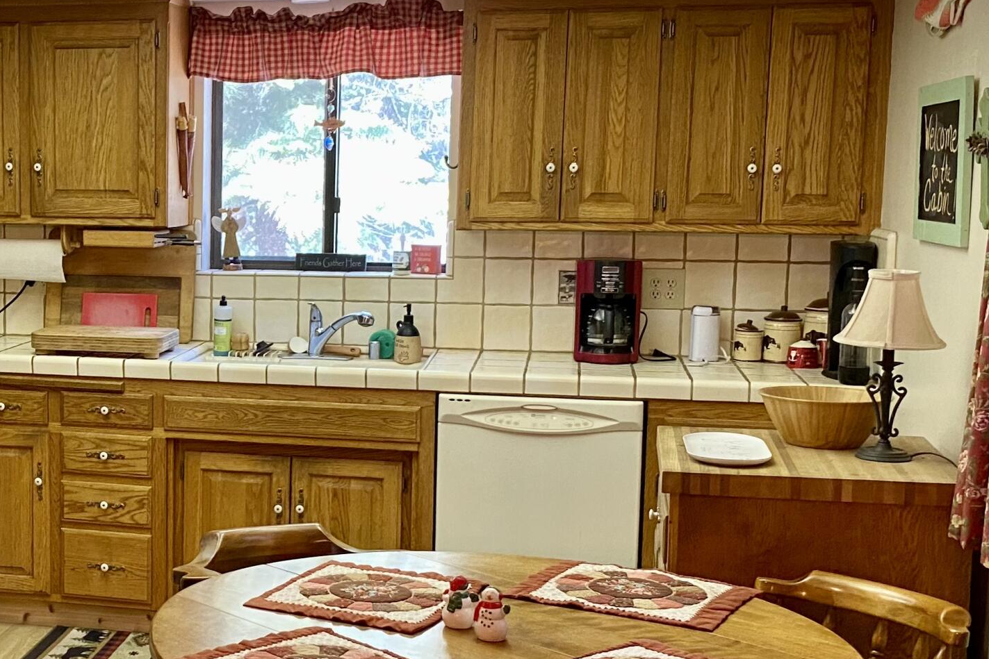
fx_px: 1566
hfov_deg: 33.5
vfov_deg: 23.8
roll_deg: -0.2
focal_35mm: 57
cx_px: 136
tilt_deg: -7.4
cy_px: 352
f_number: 1.8
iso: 200
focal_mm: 4.25
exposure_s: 1/60
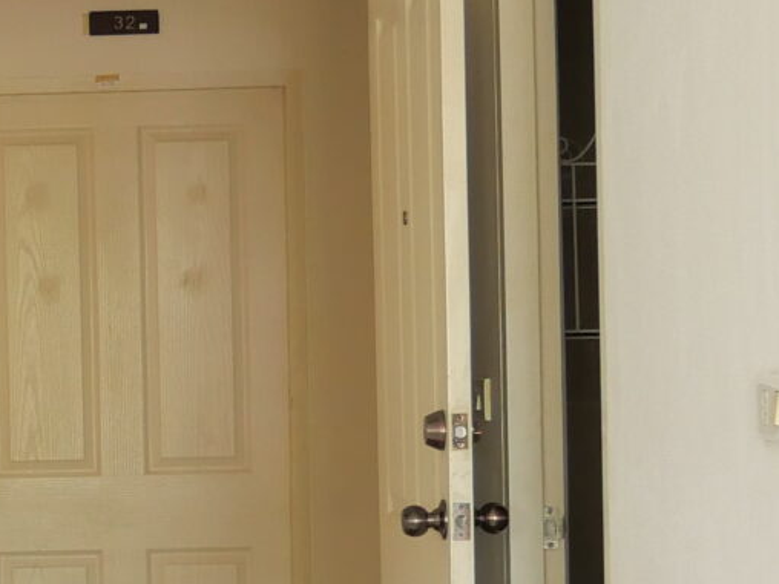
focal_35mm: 121
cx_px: -210
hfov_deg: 15.6
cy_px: 402
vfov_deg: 12.2
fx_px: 2723
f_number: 3.5
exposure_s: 1/60
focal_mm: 12
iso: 640
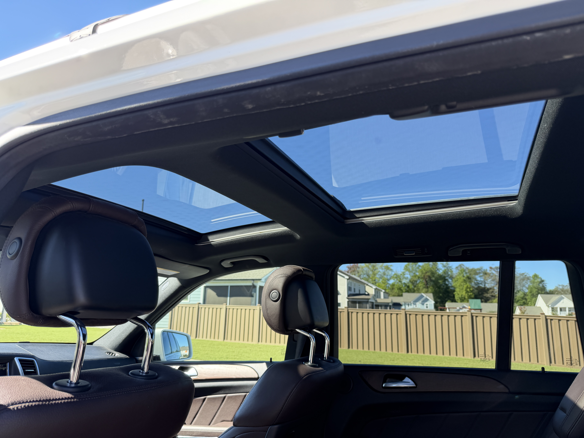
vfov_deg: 56.8
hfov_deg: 71.6
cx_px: 292
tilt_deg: +12.7
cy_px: 219
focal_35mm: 24
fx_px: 405
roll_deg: -0.7
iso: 80
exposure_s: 1/372
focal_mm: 6.76
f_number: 1.78
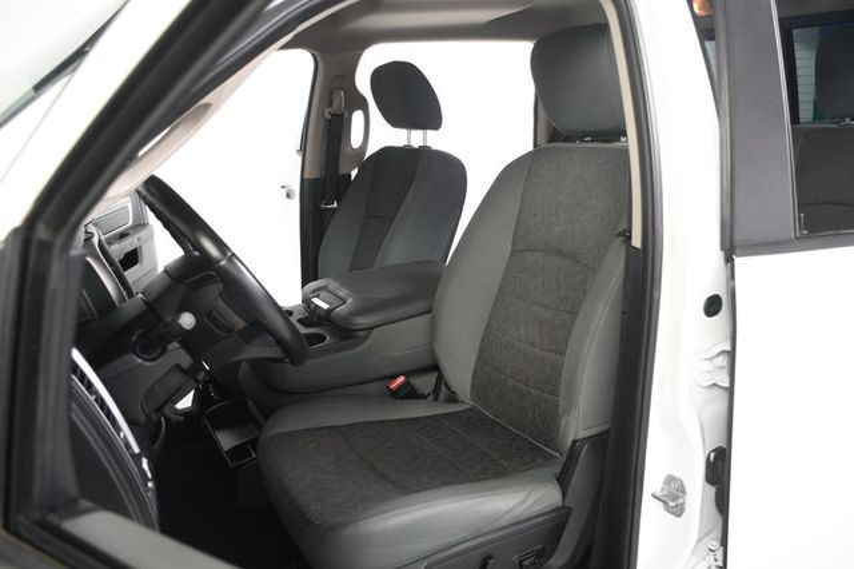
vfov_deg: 43.6
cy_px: 284
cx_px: 427
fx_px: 711
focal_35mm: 30
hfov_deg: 62.0
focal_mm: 20
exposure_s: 1/160
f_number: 4
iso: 100
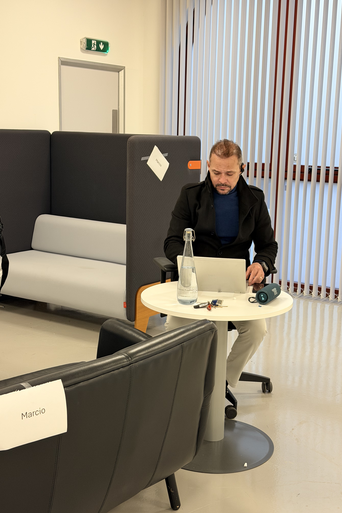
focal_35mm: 50
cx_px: 187
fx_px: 712
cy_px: 257
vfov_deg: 39.6
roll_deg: -1.4
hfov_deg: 27.0
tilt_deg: -10.5
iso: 100
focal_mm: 6.76
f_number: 1.78
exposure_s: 1/50
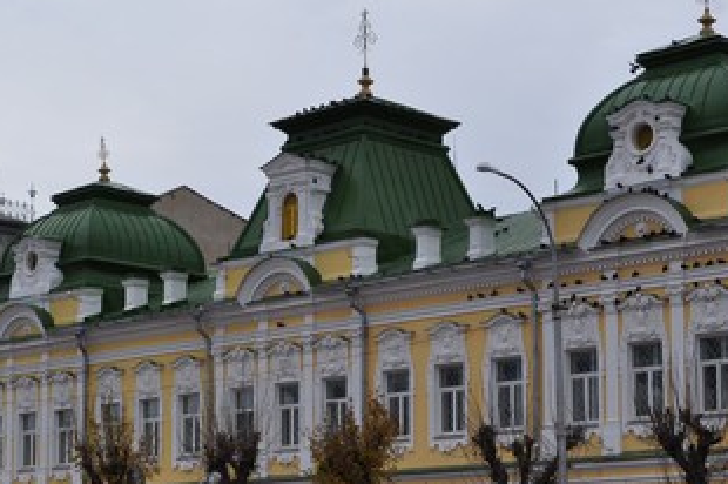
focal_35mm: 92
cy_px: 345
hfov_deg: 22.2
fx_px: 1858
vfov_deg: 14.8
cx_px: 387
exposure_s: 1/250
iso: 200
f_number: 10
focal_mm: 38
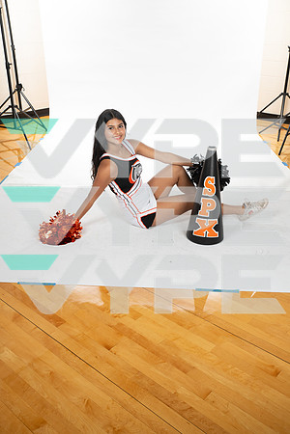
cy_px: 217
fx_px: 423
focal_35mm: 35
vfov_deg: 54.4
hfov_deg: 37.9
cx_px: 145
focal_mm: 35
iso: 800
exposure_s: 1/320
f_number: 8
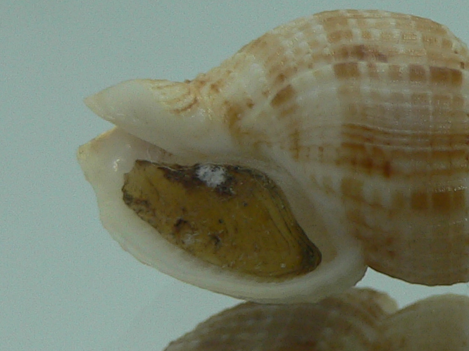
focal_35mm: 106
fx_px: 1436
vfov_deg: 14.0
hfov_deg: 18.3
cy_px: 194
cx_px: 415
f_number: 2.8
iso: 80
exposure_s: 1/60
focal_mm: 4.6
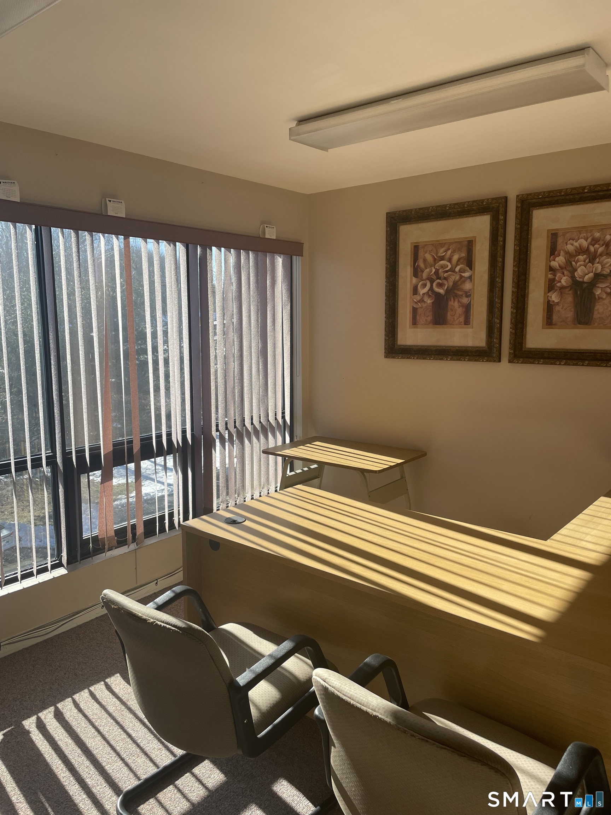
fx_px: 612
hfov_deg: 53.1
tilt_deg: -8.4
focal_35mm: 26
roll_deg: +0.4
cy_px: 408
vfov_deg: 67.3
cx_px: 306
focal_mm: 4.2
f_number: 1.6
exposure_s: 1/156
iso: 32
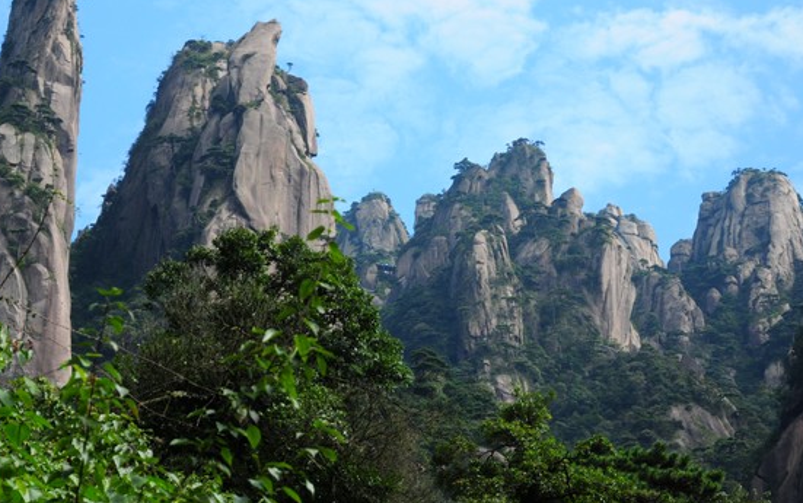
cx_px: 338
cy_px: 149
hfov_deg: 19.3
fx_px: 2365
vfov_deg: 12.1
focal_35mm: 108
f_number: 5.6
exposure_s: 1/500
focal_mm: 52
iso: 250
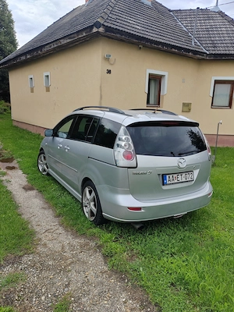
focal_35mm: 27
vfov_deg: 65.3
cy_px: 156
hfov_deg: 51.4
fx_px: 243
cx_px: 117
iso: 100
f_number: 1.9
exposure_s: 1/1200
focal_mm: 5.52
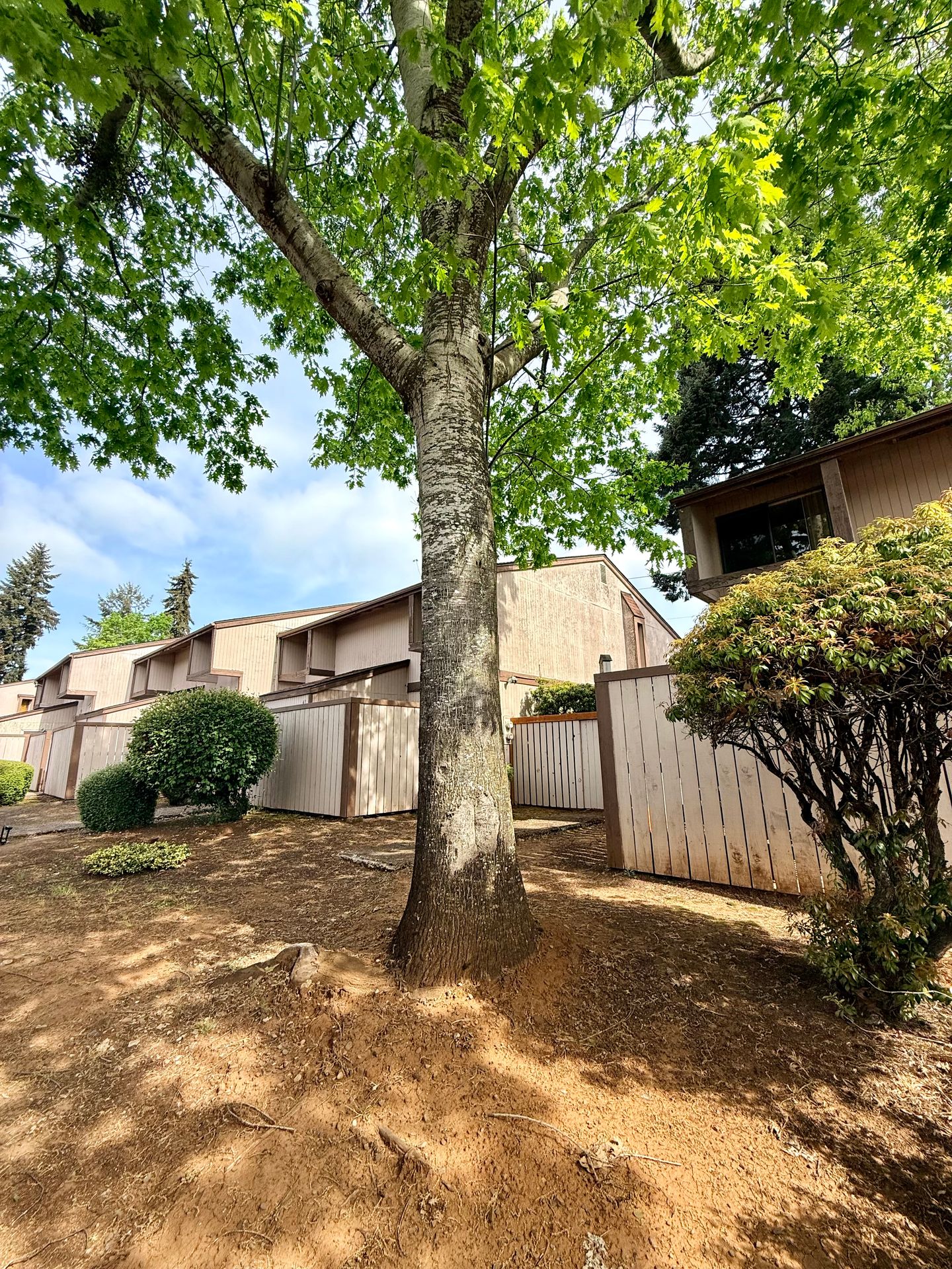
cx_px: 476
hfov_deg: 85.7
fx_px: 513
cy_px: 634
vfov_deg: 102.1
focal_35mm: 14
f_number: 2.2
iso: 50
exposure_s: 1/1105
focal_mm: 2.22
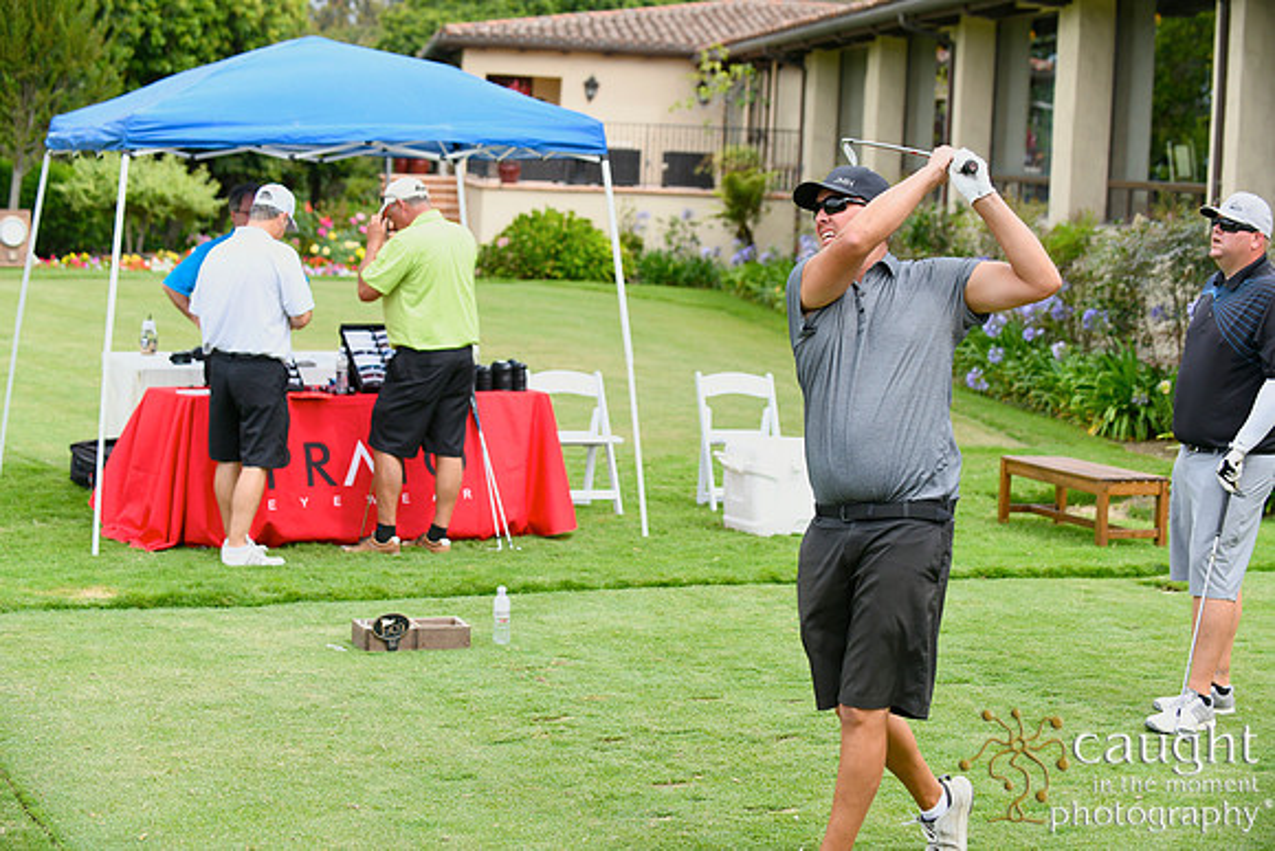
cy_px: 426
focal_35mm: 70
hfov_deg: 28.8
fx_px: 2480
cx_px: 638
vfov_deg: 19.5
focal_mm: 70
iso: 400
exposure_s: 1/1000
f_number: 4.5
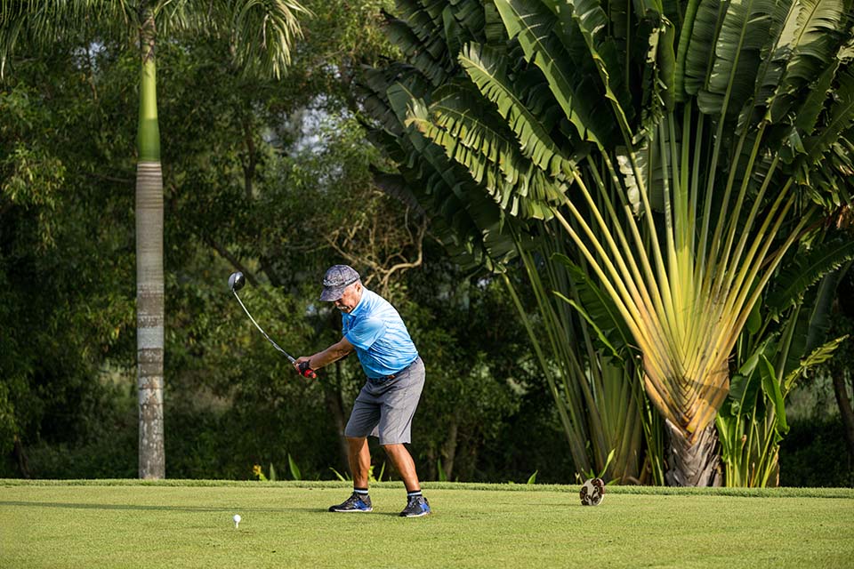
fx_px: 2135
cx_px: 427
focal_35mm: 90
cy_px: 284
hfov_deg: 22.6
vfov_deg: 15.2
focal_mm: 90
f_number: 2.8
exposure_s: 1/3200
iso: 360
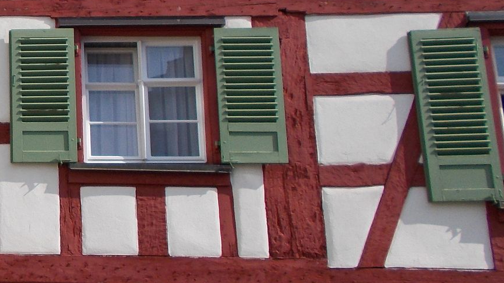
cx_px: -151
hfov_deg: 21.2
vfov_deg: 13.3
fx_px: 1216
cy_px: 88
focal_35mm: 91
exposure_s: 1/200
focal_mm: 5.3
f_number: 8.6
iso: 80
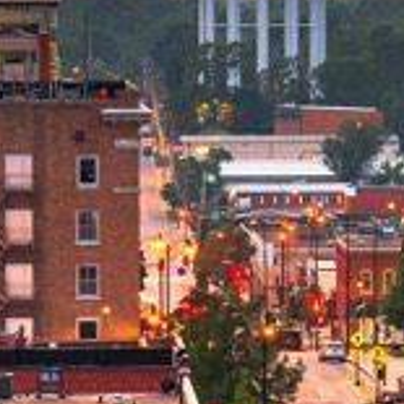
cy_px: 185
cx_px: 534
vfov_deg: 4.2
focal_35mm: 420
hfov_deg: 4.2
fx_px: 5546
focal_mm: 100
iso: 64
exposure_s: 30
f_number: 9
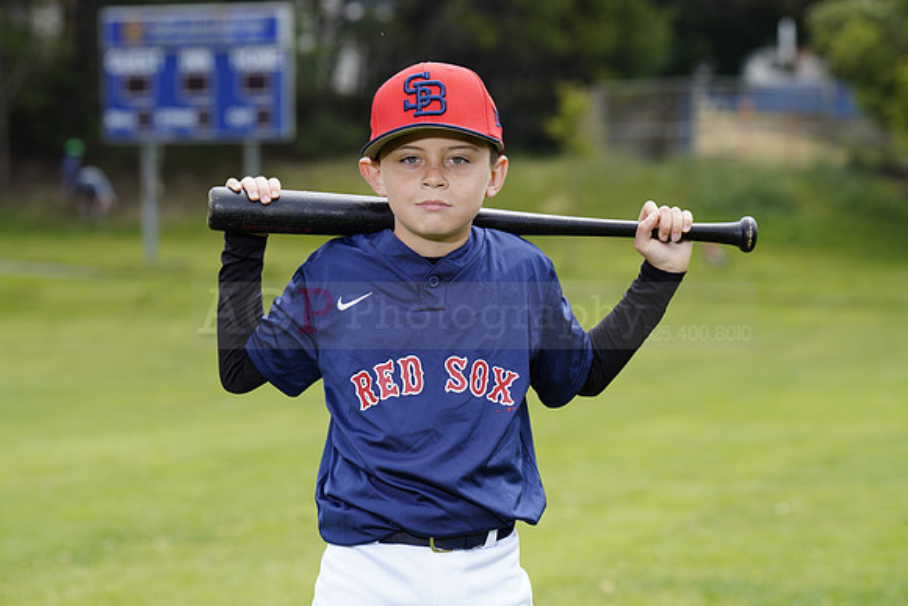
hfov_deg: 13.8
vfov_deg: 9.2
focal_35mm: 149
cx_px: 454
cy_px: 303
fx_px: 3759
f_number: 6.3
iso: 100
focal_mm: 149
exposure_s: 1/250
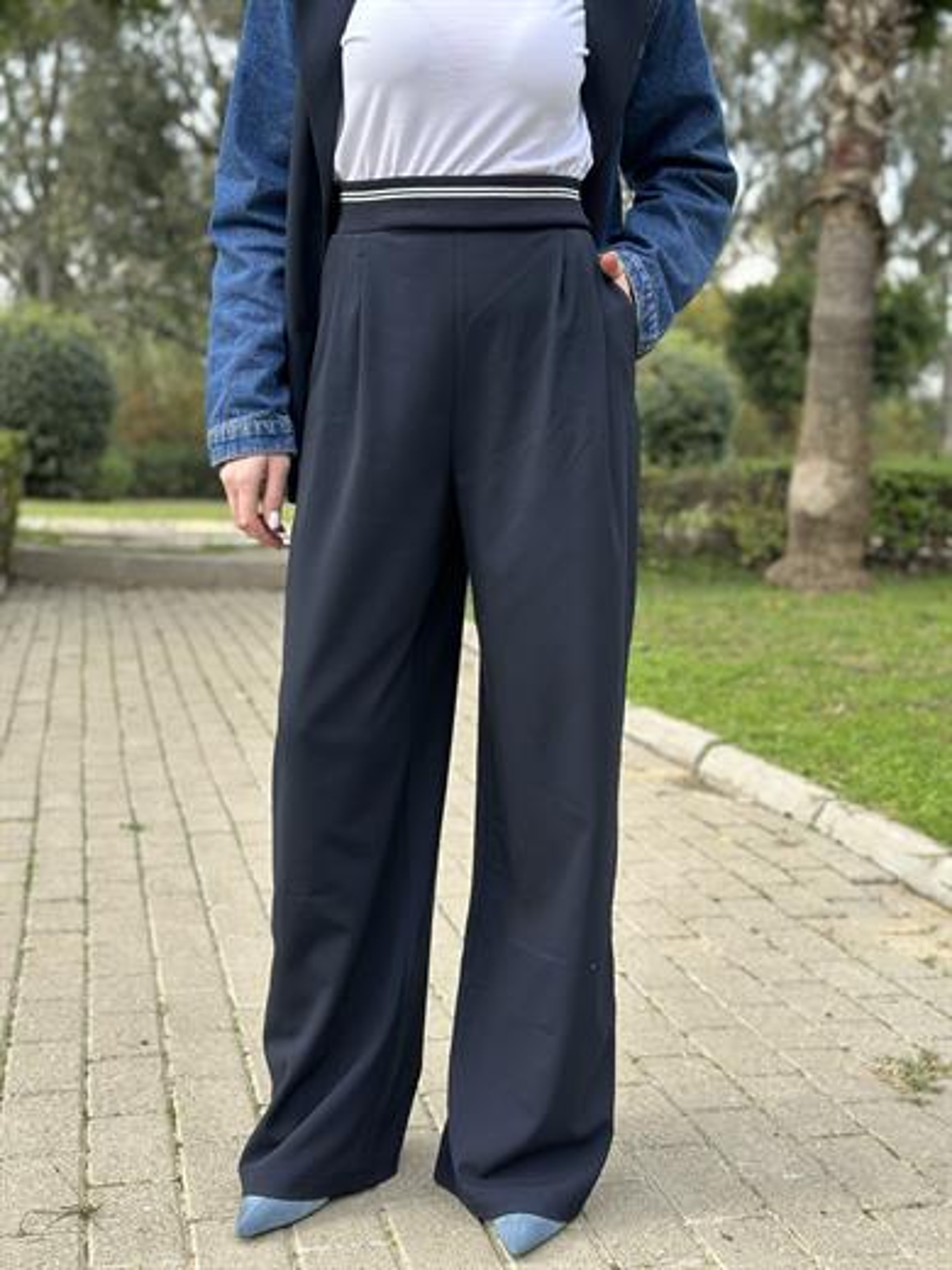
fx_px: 1760
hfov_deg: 30.3
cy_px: 635
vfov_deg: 39.7
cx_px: 476
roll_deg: -1.6
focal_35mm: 48
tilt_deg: -5.8
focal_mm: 6.86
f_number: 1.78
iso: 80
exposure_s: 1/615
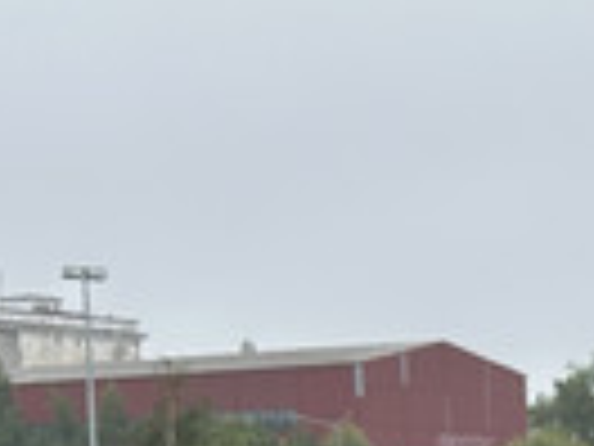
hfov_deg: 8.3
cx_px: 873
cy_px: 865
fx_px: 3998
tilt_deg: -3.7
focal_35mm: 233
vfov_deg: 6.2
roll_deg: +2.1
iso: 64
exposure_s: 1/619
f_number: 1.78
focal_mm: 6.86
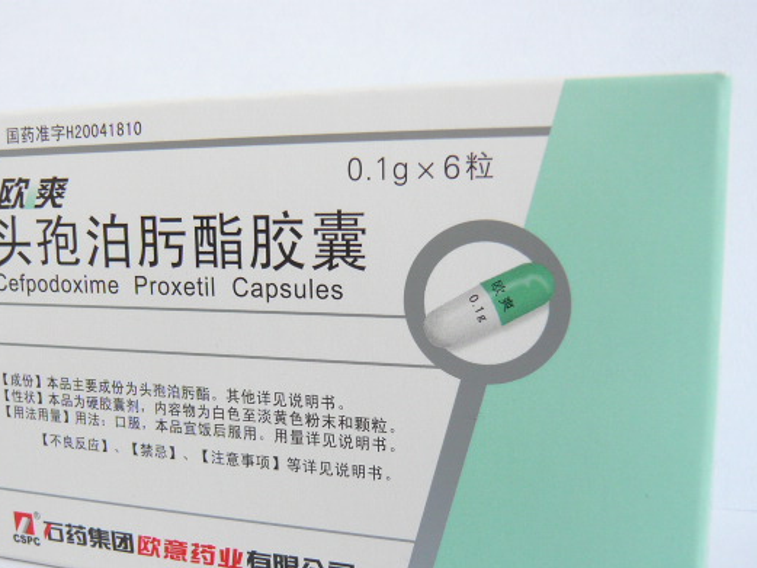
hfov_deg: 43.7
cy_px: 337
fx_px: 941
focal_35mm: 43
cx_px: 327
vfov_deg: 33.5
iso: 100
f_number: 2.8
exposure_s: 1/60
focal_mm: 4.6
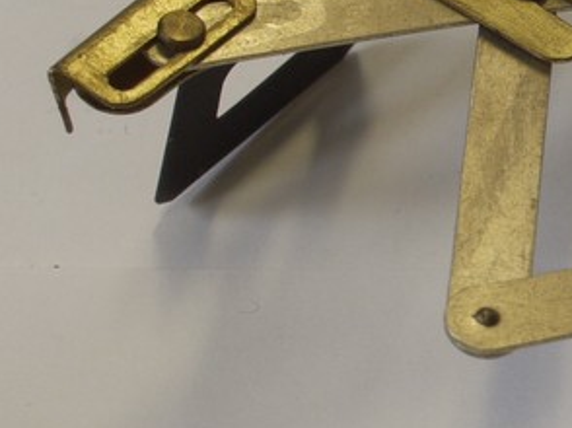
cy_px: 331
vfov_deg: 6.1
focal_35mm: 245
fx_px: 4045
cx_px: 981
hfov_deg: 7.9
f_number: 8
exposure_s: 1/40
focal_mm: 30
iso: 200
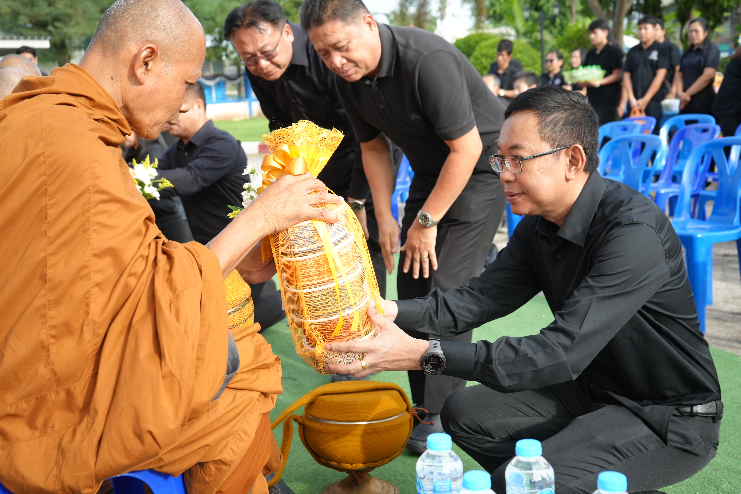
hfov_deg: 47.4
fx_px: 844
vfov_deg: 32.6
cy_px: 247
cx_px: 370
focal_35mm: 41
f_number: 5.6
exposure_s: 1/1000
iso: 1250
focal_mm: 41
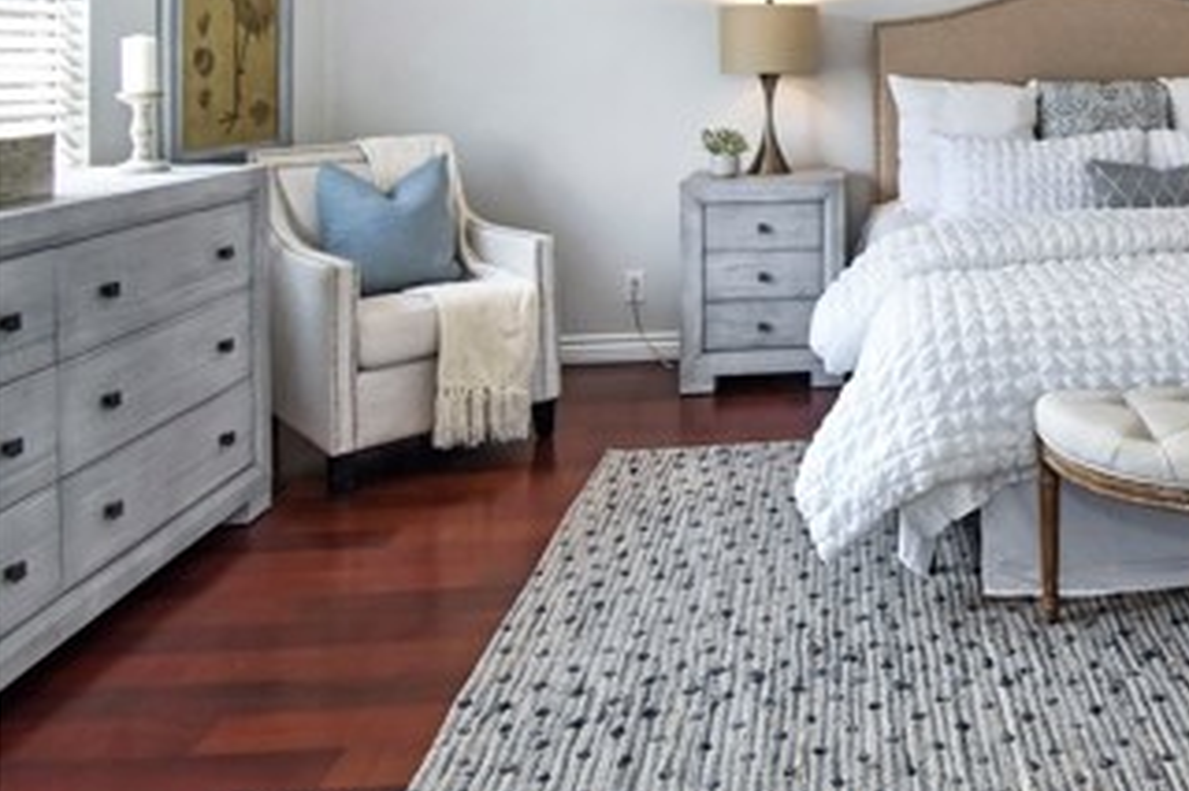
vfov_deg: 40.6
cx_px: 1182
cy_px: 93
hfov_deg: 50.5
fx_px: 990
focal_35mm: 30
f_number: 8
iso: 1000
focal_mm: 10
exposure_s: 1/100
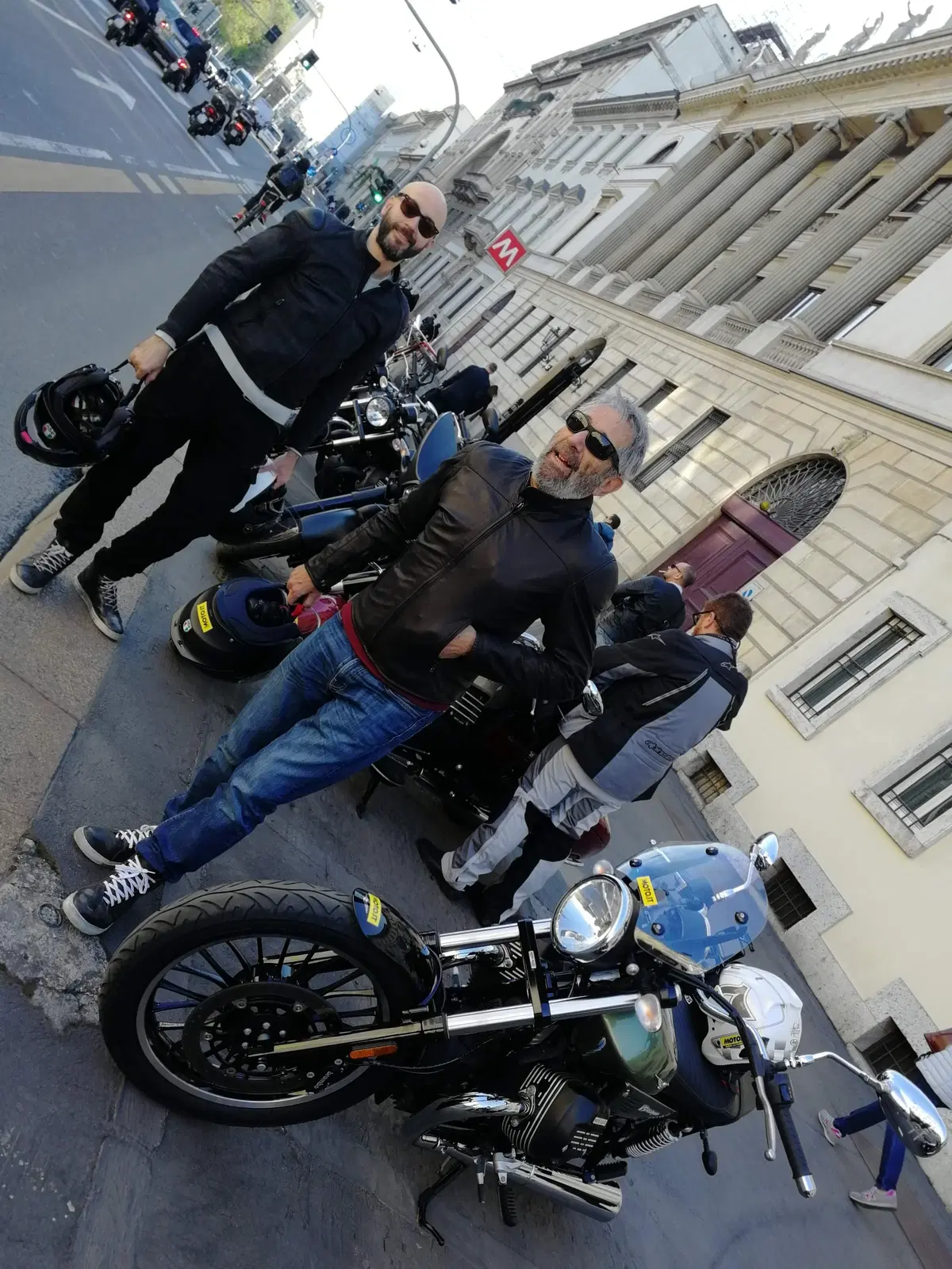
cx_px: 476
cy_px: 634
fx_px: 990
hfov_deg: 51.4
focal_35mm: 27
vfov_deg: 65.3
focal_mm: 3.95
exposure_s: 1/188
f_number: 4
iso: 50
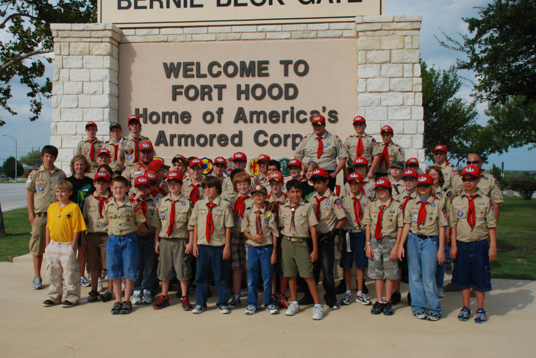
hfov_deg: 53.1
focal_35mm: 36
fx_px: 537
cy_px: 179
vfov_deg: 37.0
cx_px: 268
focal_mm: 24
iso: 200
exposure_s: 1/200
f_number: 14
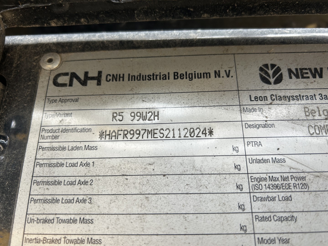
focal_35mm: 26
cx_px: 164
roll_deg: -1.3
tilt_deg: +16.8
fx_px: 246
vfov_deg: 53.1
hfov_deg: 67.3
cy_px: 123
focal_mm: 5.7
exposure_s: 1/149
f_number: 1.5
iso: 32
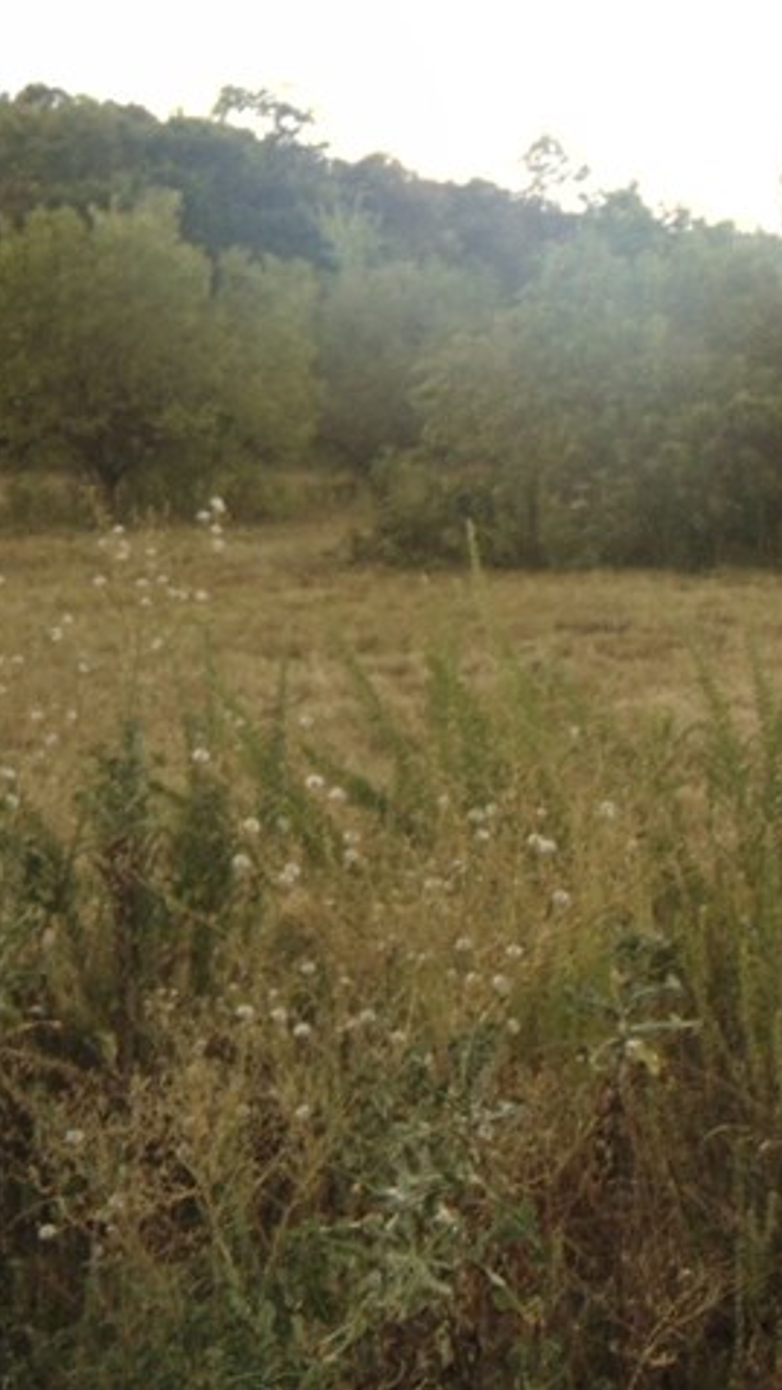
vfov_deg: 27.1
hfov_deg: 15.1
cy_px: 346
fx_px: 2837
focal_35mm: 77
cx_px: -203
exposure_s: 1/60
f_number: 3.2
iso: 80
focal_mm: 5.8
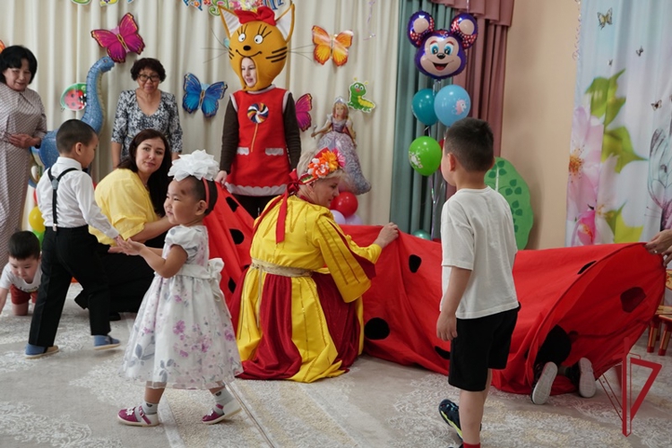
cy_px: 224
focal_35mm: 42
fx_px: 784
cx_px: 336
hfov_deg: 46.4
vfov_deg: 31.9
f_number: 4.5
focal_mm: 28
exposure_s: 1/160
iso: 640
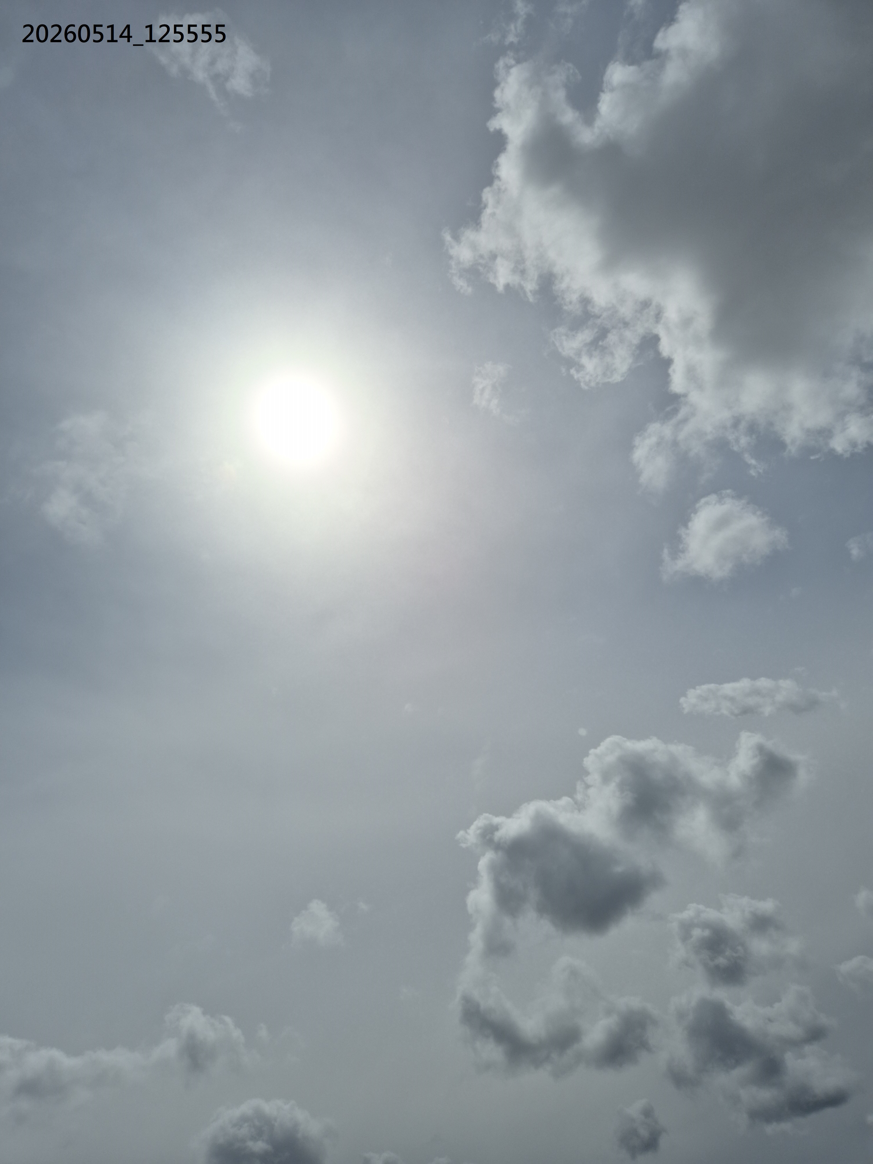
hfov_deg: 58.9
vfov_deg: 73.9
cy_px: 582
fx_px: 773
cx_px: 436
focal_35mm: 23
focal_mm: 5.4
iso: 25
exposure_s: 1/24000
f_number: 1.8
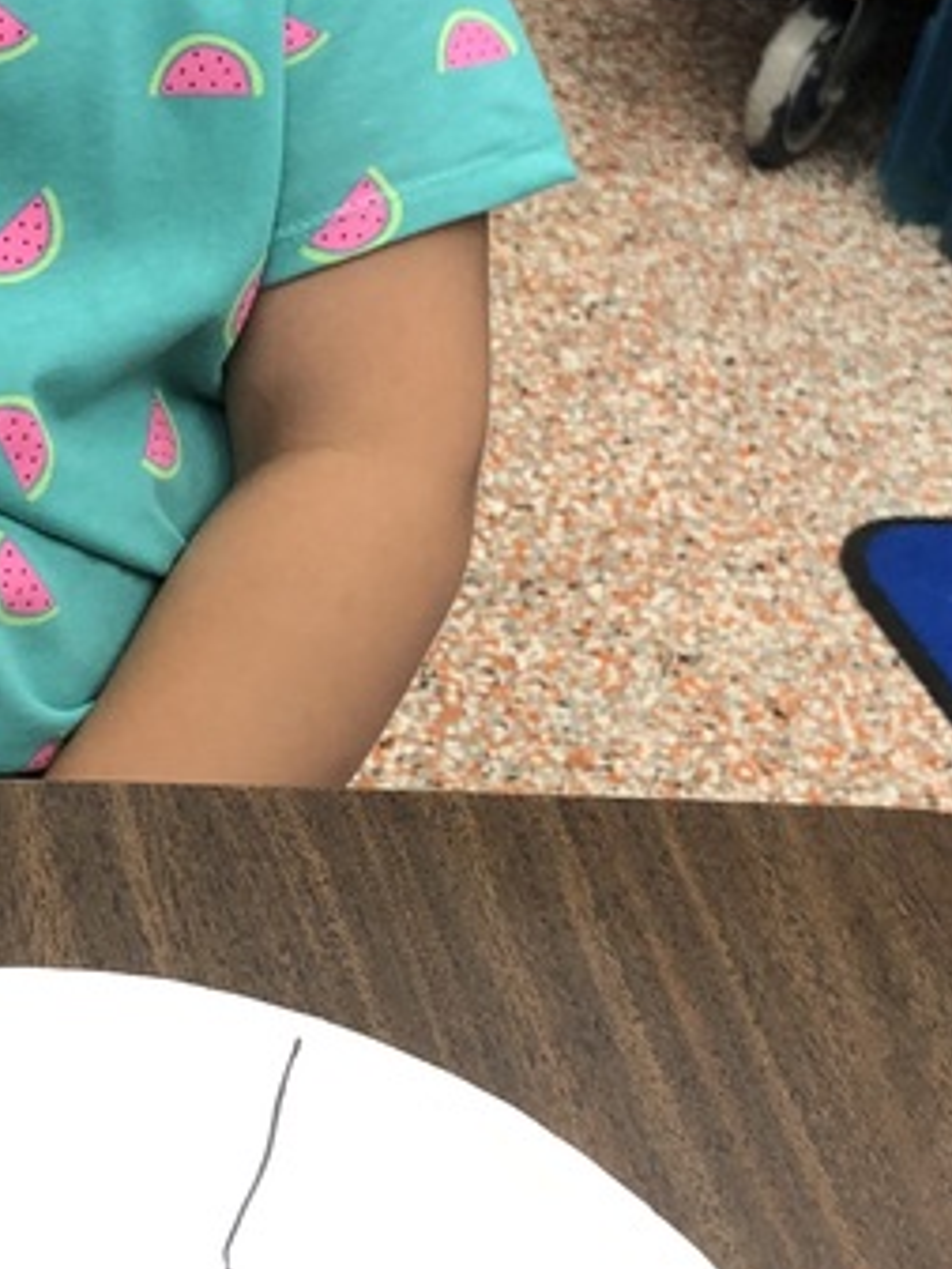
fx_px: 3115
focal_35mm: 85
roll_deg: -11.9
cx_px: 117
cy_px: 482
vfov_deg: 23.0
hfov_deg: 17.2
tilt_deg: -31.1
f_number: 1.8
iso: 25
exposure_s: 1/40
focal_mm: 3.99
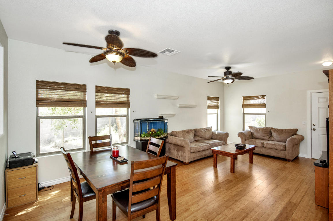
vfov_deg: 73.7
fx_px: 148
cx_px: 166
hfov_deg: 96.8
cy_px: 110
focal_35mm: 16
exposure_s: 1/60
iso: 640
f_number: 6.3
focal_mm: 16
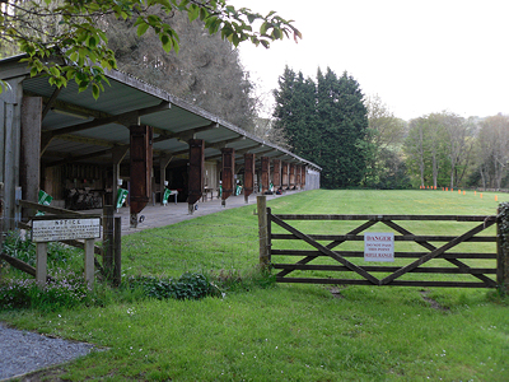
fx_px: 515
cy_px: 191
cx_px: 254
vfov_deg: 40.7
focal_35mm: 35
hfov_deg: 52.6
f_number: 3.5
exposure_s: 1/45
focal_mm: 6.3
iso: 100
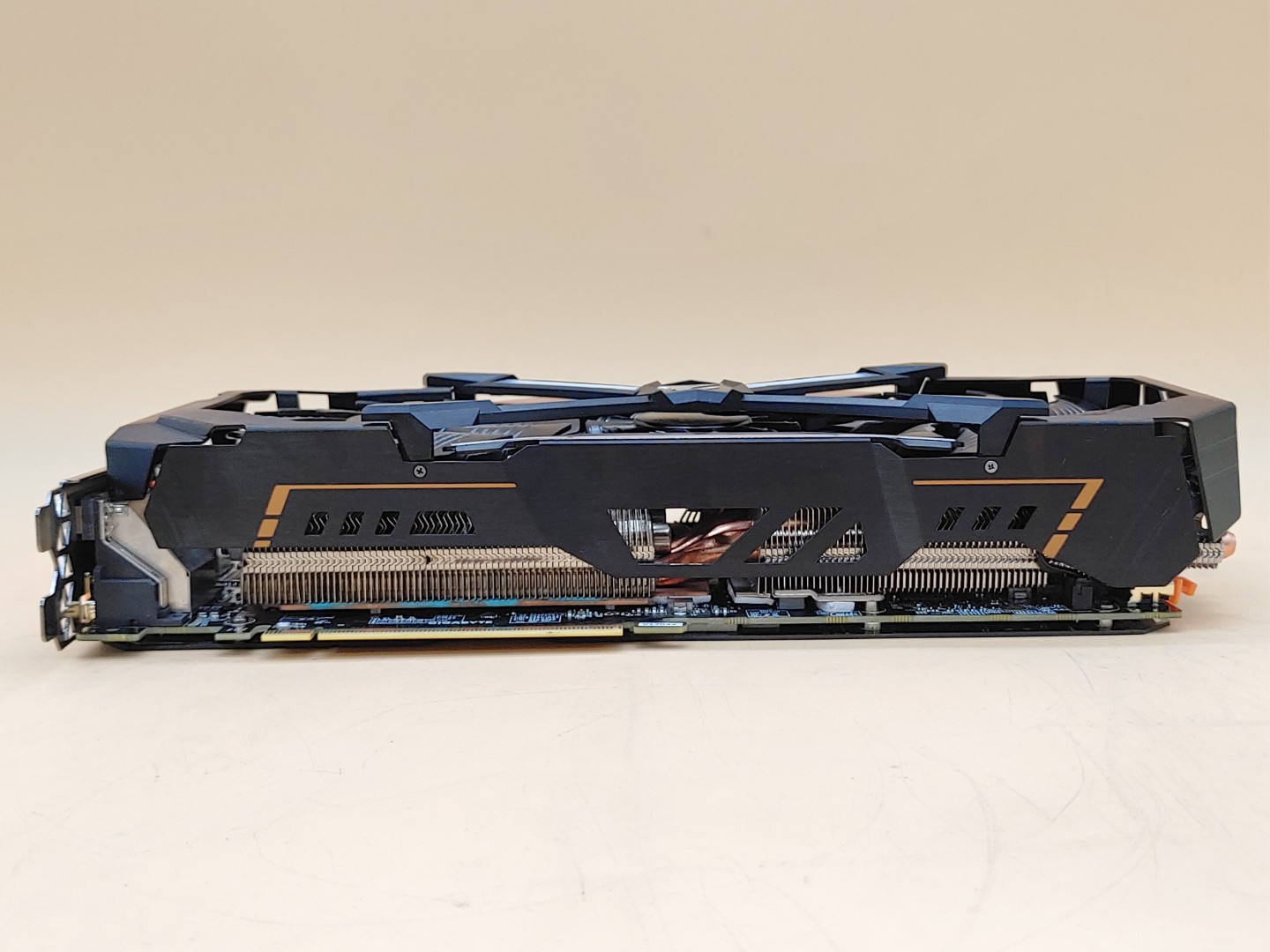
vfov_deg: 35.1
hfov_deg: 45.8
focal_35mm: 41
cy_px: 476
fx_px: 1504
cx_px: 635
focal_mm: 4.36
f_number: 1.8
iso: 50
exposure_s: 1/75
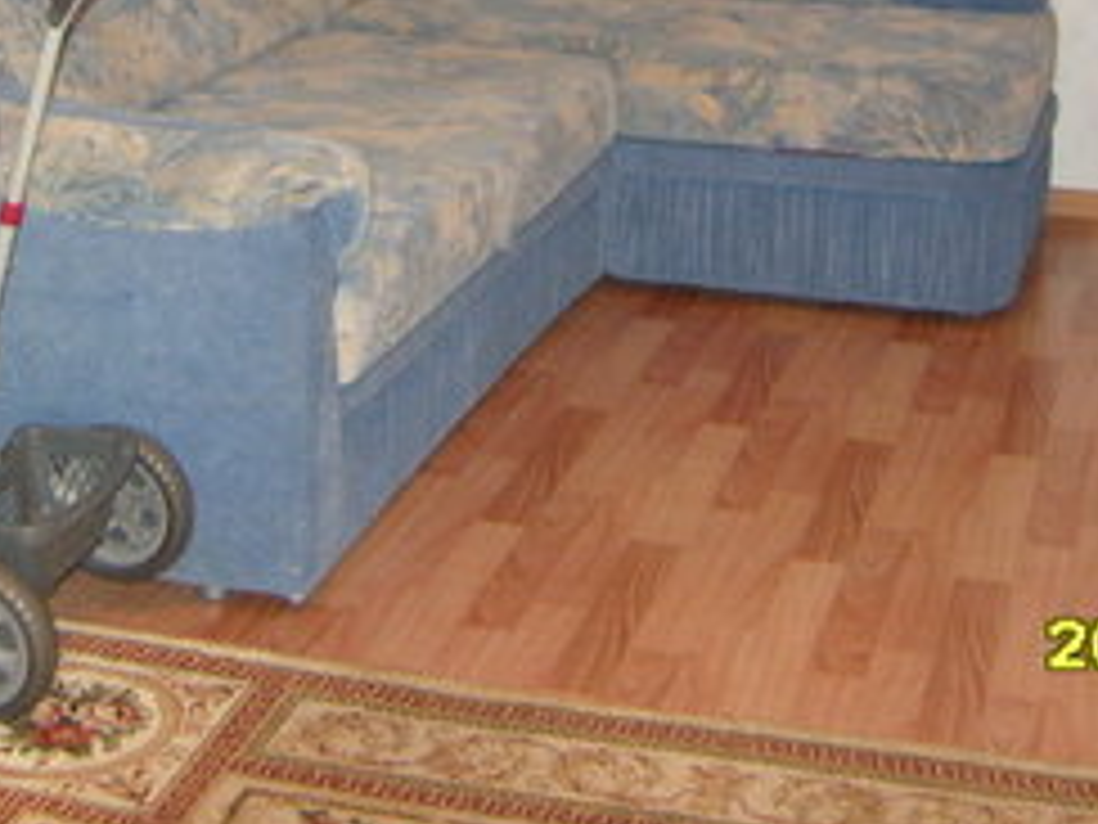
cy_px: -92
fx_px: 2506
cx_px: 428
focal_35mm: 79
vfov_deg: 18.0
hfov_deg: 24.7
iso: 222
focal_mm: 7.4
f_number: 2.8
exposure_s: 1/30
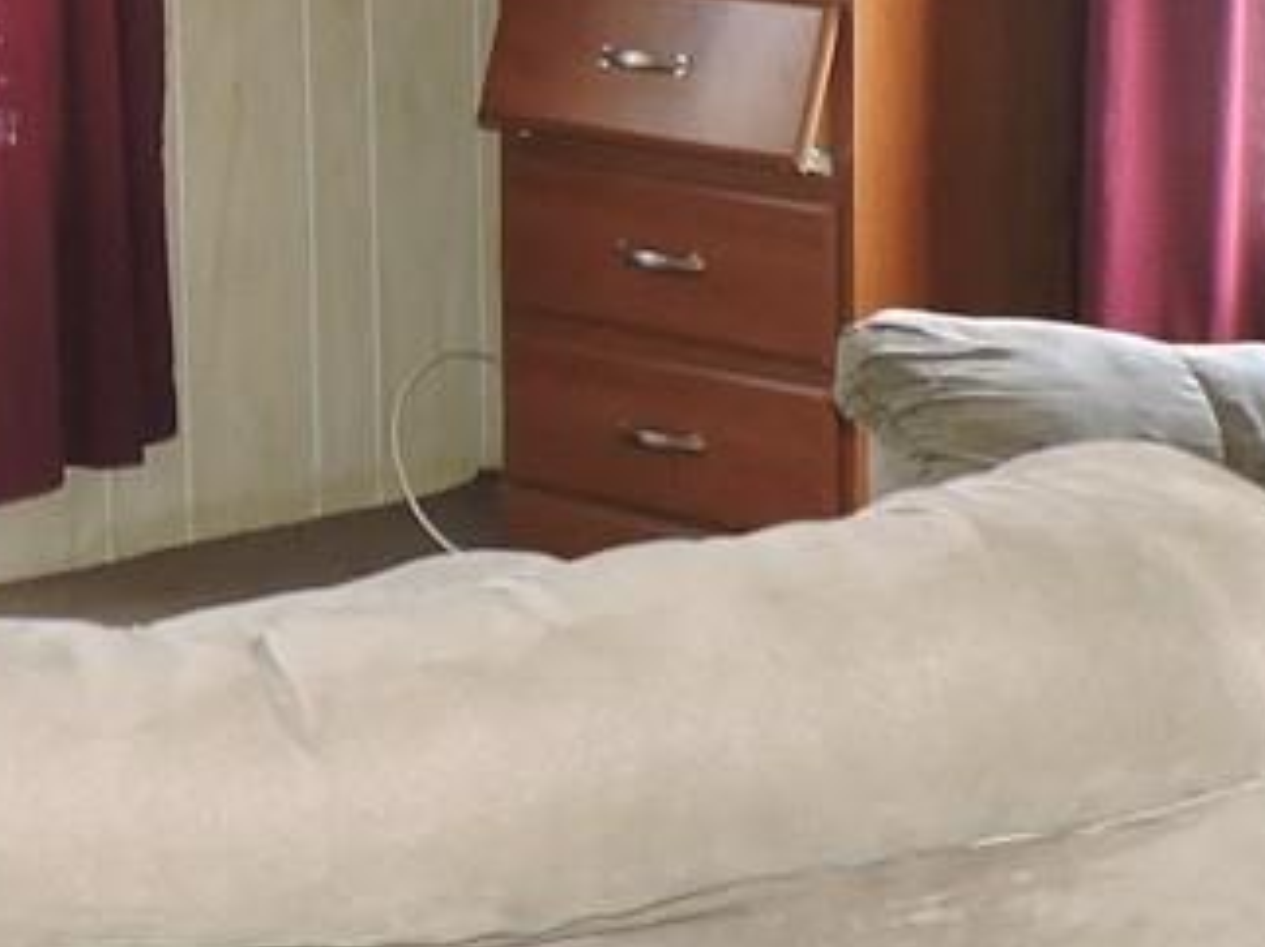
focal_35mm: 119
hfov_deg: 16.2
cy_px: 113
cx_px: 8
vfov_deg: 12.4
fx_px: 4347
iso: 200
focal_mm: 4.3
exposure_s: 1/30
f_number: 3
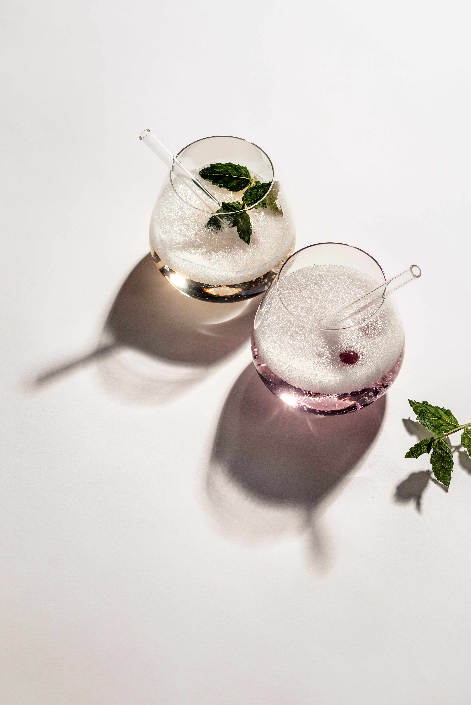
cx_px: 236
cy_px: 352
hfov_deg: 17.5
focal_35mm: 78
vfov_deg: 26.0
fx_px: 1530
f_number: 8
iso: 50
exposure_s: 1/50
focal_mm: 52
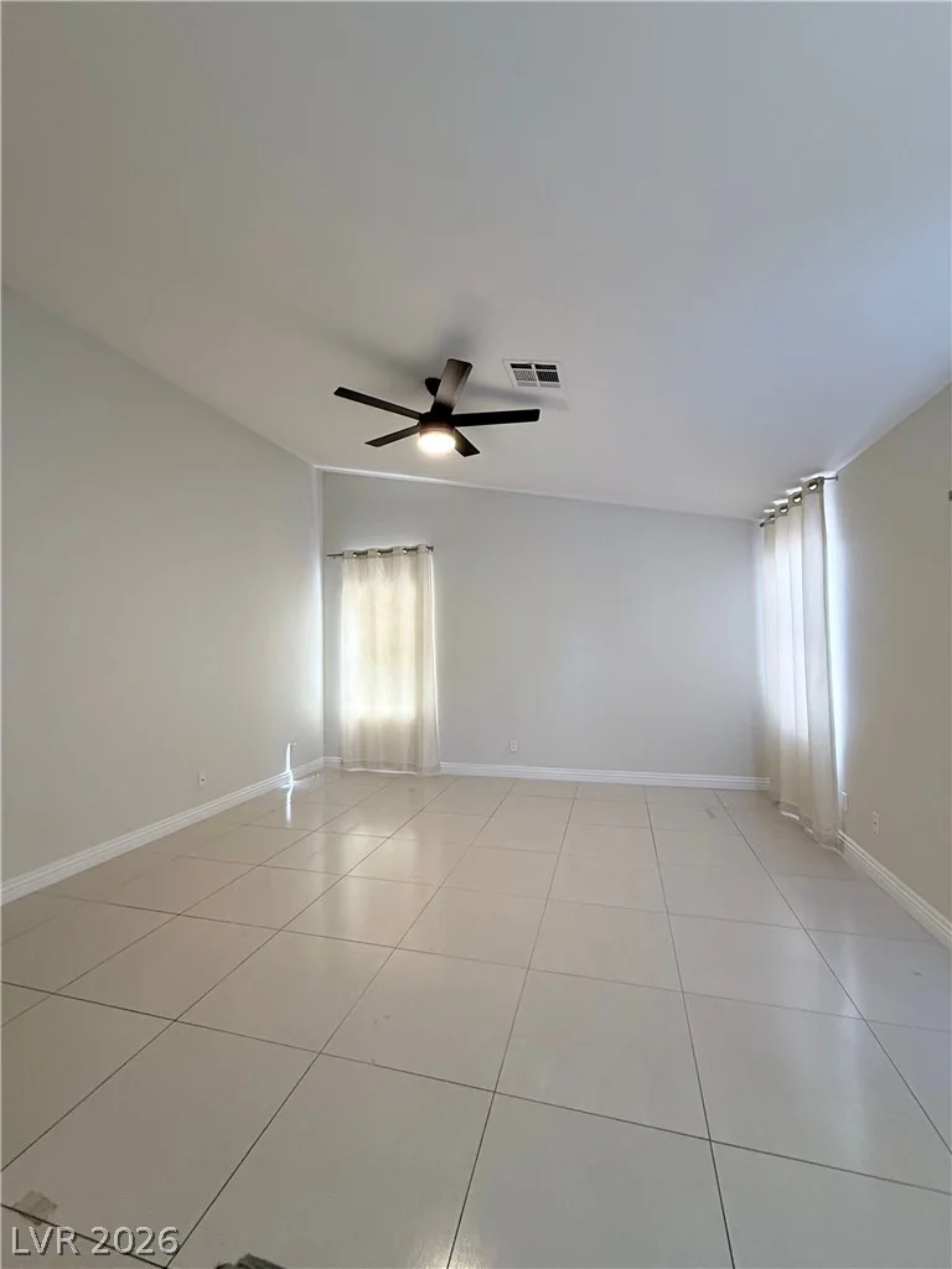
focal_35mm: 14
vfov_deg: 102.1
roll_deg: +0.1
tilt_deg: +1.5
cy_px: 634
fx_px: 513
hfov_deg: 85.7
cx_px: 476
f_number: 2.2
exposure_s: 1/60
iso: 250
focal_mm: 2.22
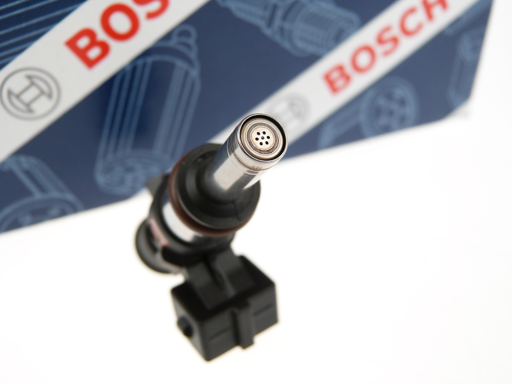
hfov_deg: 46.8
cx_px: 256
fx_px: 592
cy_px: 192
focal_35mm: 40
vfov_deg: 36.0
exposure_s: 1/100
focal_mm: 7
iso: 100
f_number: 3.1
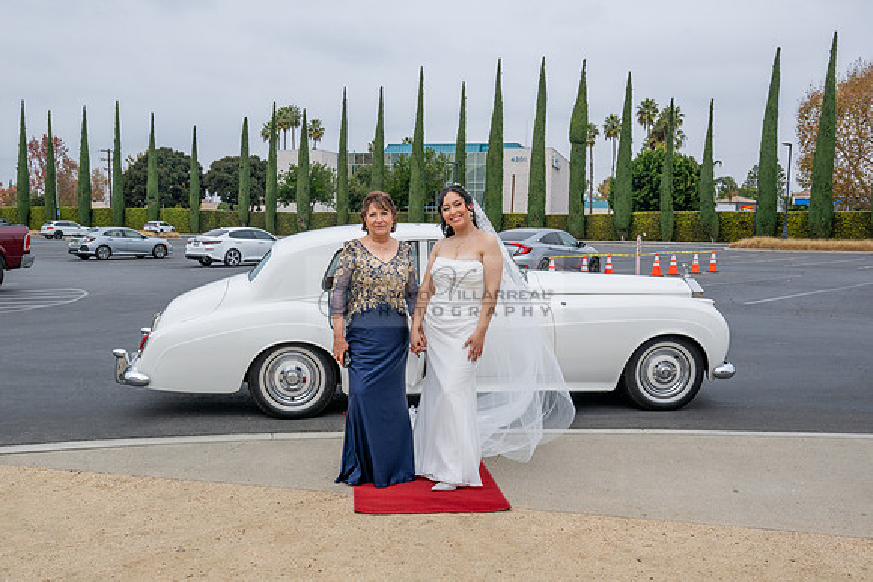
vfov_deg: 36.9
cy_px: 327
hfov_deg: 53.2
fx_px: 871
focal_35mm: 36
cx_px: 409
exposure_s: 1/320
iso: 200
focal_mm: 32
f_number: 8
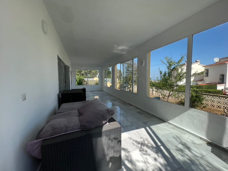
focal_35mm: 13
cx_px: 114
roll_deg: +0.6
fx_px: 86
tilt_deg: -3.9
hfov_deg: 106.2
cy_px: 86
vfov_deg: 89.9
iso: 32
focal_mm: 1.57
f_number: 1.8
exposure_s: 1/473
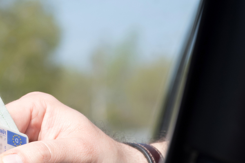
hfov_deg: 9.8
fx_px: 1422
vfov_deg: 6.6
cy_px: 97
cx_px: 42
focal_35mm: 209
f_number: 11
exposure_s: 1/500
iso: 400
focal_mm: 100
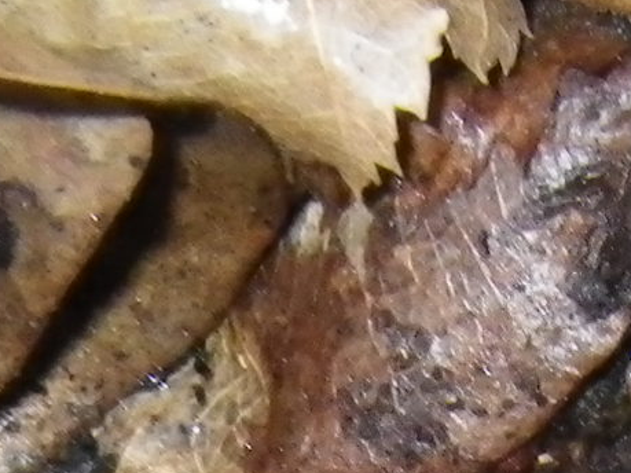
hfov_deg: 6.7
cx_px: 1457
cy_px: 1460
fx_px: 5121
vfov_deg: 5.0
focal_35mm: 281
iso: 400
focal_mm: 7.5
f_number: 5
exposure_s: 1/50
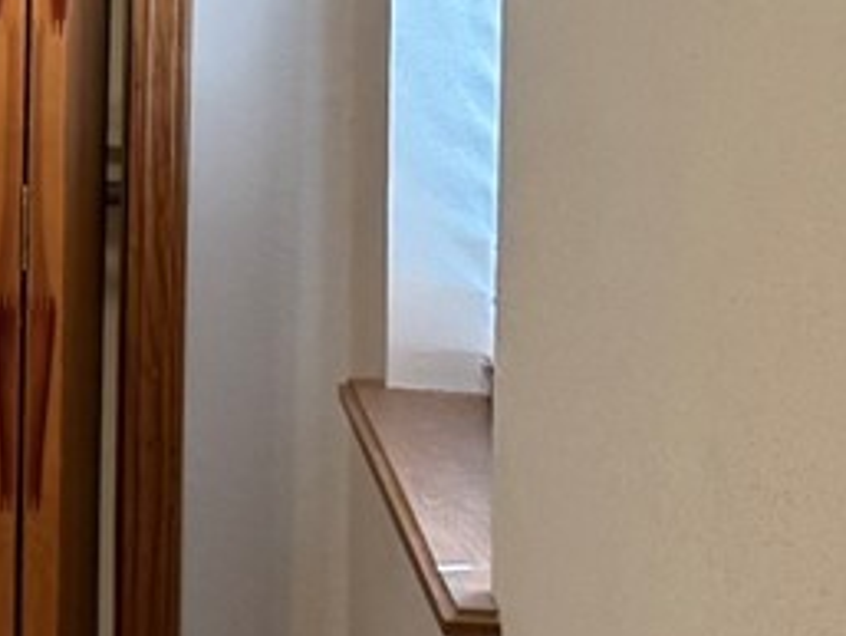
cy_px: -86
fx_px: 4377
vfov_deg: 8.2
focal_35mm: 179
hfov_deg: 10.2
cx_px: -879
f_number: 1.78
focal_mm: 6.76
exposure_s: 1/60
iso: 200
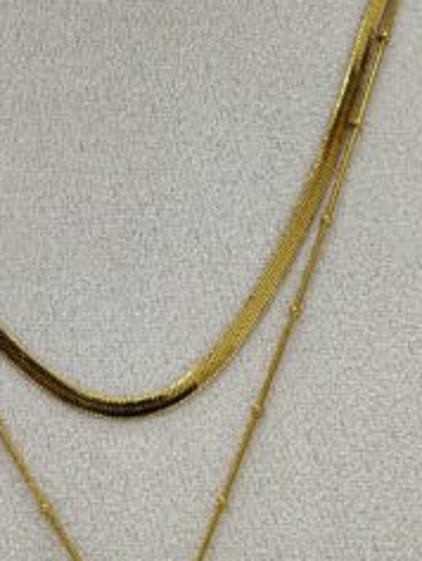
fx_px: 1478
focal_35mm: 91
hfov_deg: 16.2
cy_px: 407
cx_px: 130
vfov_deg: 21.4
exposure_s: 1/24
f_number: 1.8
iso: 383
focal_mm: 4.15
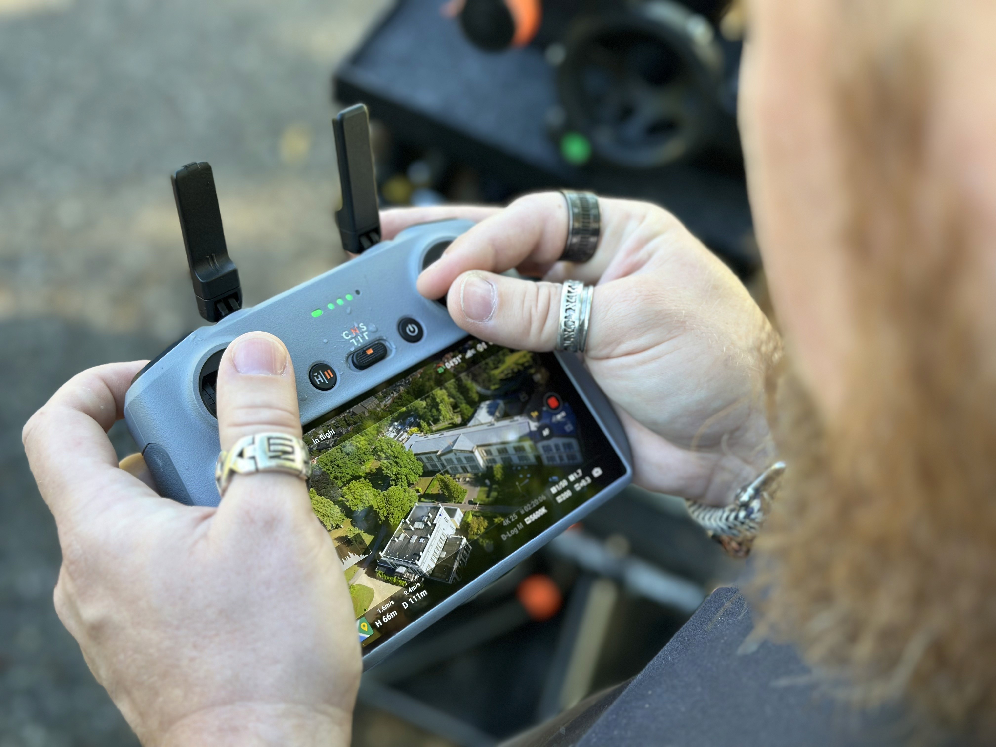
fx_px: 1381
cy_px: 374
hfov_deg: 39.7
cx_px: 498
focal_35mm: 48
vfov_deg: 30.3
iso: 80
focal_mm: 6.86
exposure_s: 1/121
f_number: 1.78
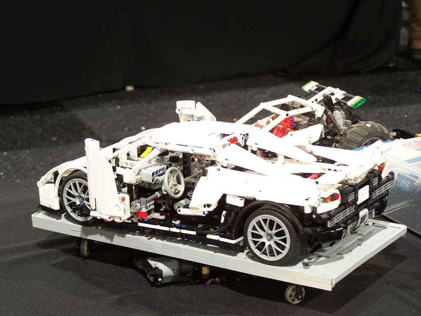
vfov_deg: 14.1
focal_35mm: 105
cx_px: 210
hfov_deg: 18.7
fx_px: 1277
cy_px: 158
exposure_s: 1/3
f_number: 3.2
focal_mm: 17.5
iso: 80
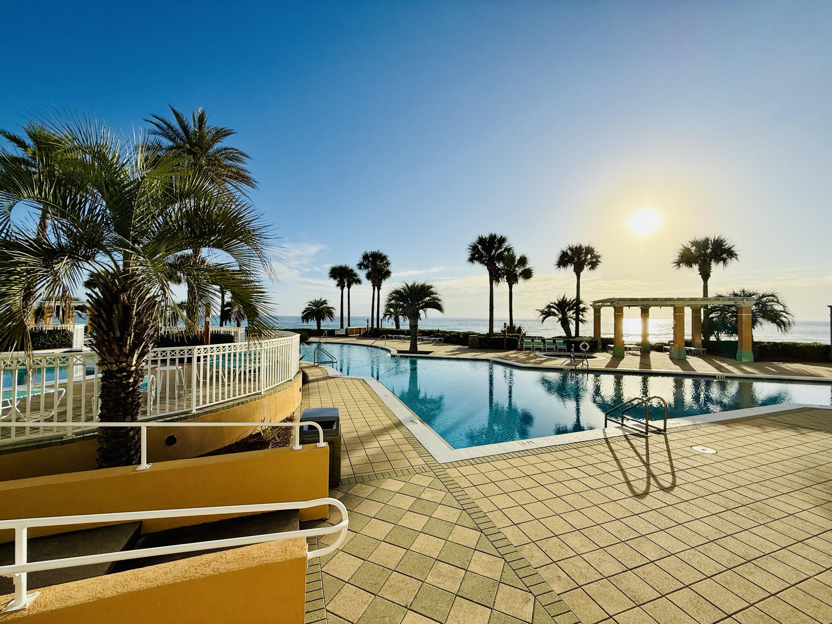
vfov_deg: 85.7
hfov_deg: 102.1
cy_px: 312
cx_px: 416
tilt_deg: +1.3
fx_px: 336
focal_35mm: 14
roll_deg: -0.6
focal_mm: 2.22
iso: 50
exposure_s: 1/5618
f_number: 2.2
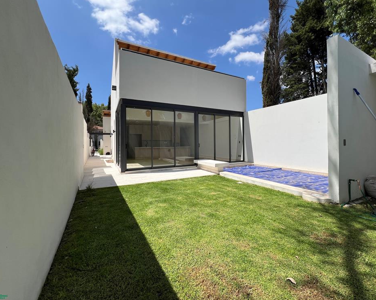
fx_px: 156
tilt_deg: -0.6
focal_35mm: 14
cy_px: 146
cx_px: 197
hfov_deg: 100.6
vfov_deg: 87.9
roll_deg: +0.0
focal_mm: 1.57
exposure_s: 1/2273
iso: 32
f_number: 1.8
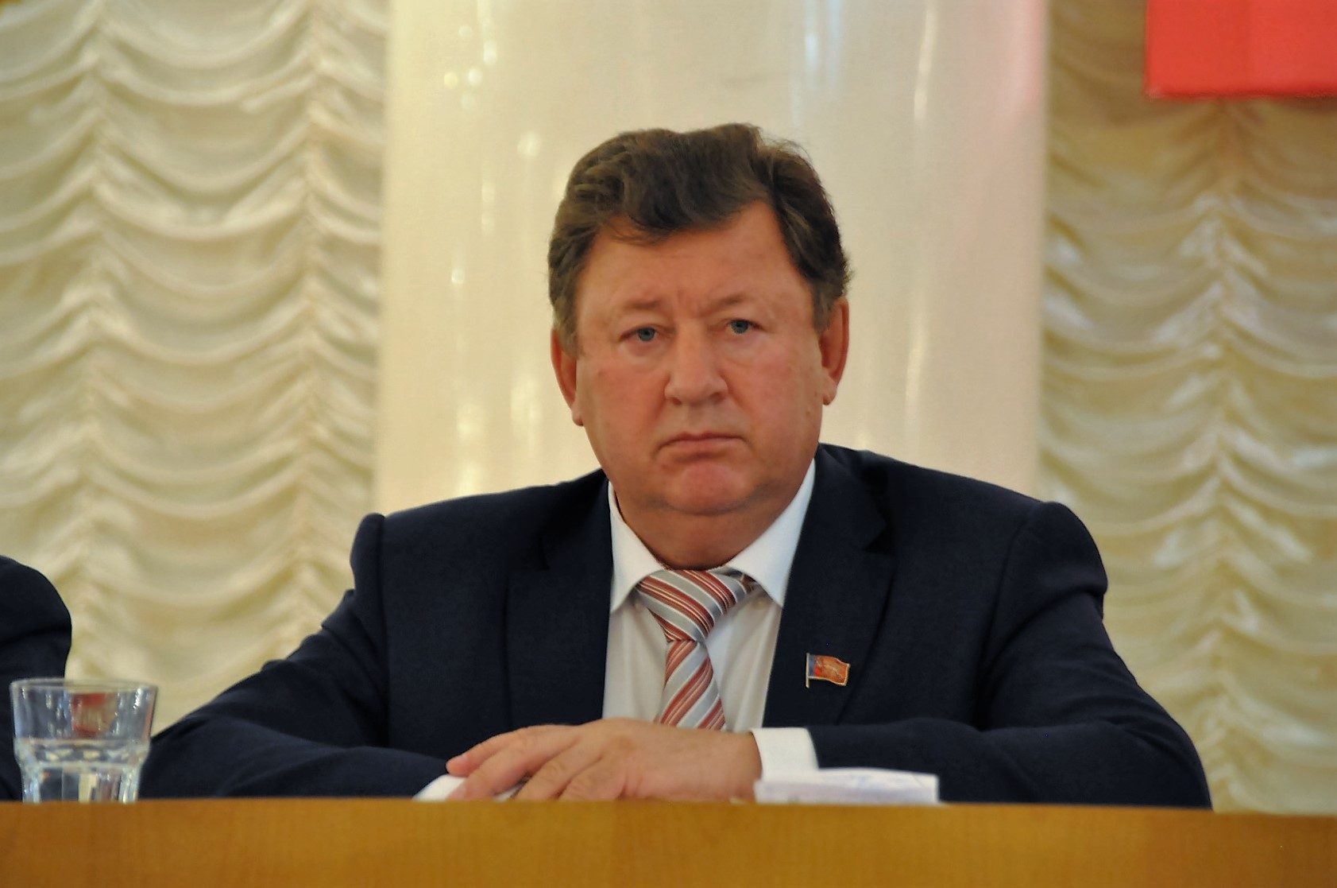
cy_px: 444
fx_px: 8622
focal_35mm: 232
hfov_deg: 8.9
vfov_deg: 5.9
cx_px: 668
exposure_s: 1/30
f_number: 5.6
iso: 1600
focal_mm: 155
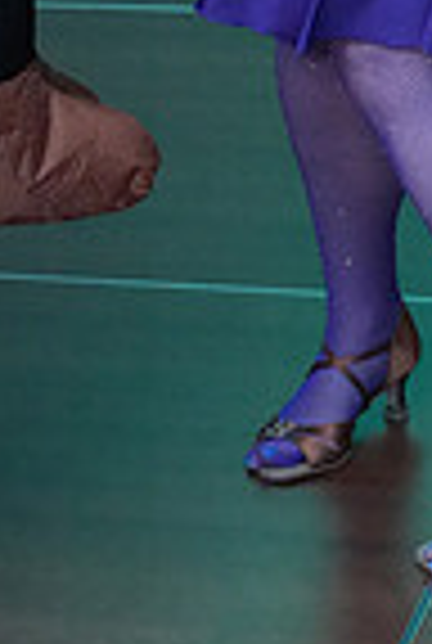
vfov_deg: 10.9
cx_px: -2
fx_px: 3260
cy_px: -324
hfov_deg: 7.5
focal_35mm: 182
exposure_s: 1/200
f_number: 4
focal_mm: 45
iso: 8000
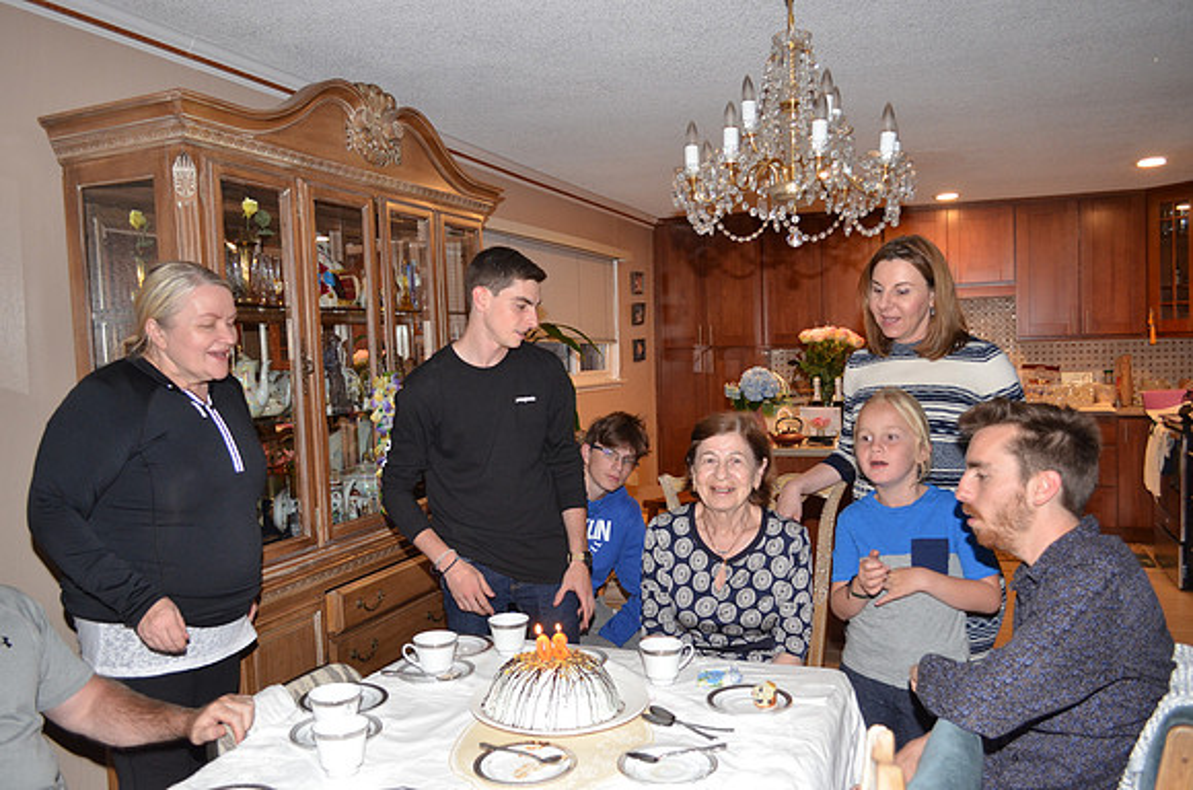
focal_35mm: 30
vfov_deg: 43.4
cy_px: 395
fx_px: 992
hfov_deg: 62.0
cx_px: 596
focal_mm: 20
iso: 800
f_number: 4
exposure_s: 1/60
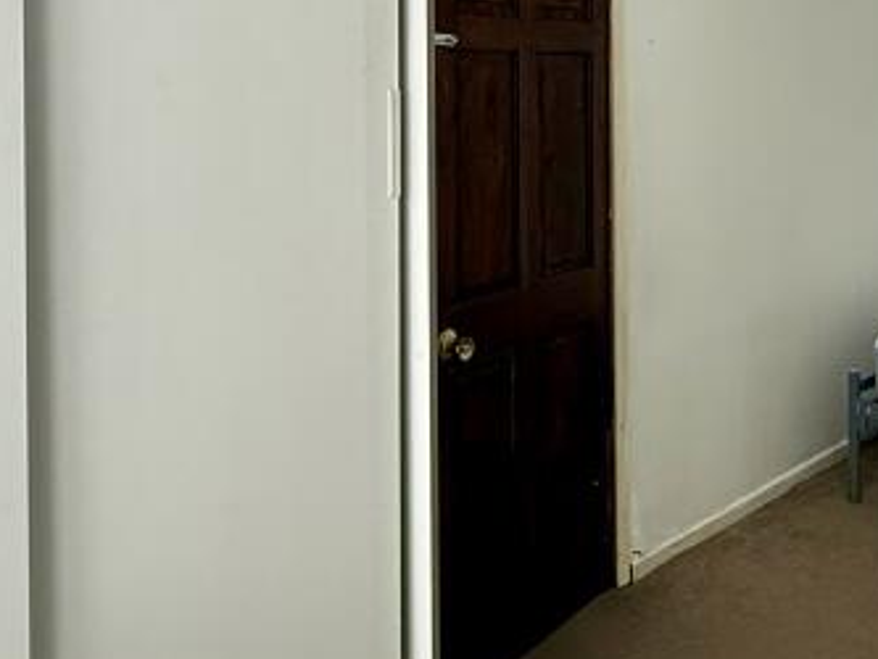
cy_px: 103
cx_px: 620
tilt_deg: -1.2
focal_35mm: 43
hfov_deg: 42.9
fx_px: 1091
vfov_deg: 32.4
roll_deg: +0.1
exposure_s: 1/99
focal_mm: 2.22
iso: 200
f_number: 2.2
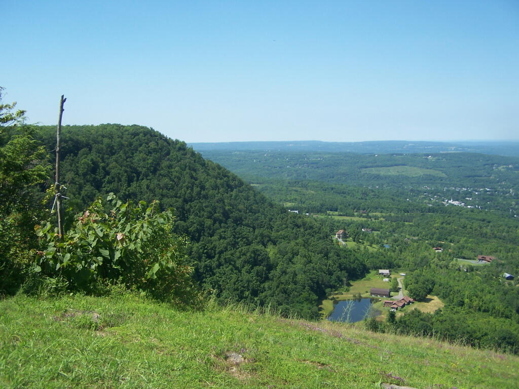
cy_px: 194
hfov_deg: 49.0
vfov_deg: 37.7
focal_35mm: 38
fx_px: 570
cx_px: 260
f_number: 2.8
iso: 80
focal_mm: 6.3
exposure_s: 1/1000
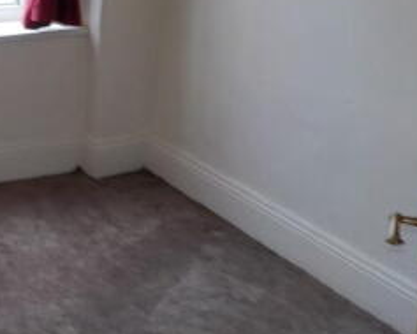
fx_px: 889
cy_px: 24
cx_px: -4
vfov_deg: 20.8
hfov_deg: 25.1
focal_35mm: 72
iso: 140
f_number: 3.3
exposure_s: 1/30
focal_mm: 4.1
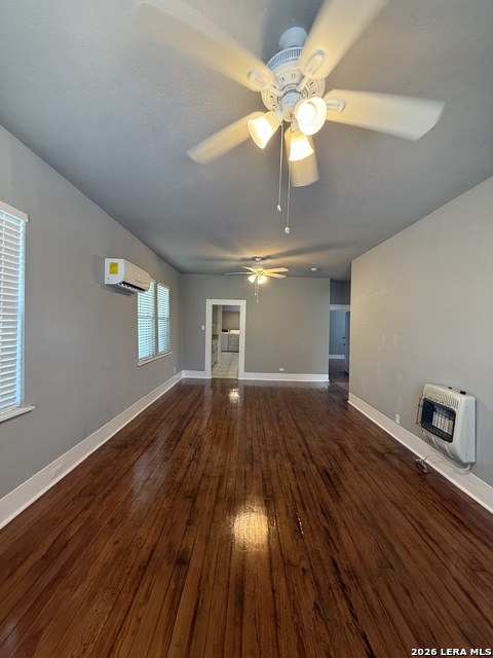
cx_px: 246
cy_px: 329
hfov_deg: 85.7
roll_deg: -1.6
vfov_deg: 102.1
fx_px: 266
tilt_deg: -0.9
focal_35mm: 14
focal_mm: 2.22
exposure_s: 1/60
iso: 320
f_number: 2.2
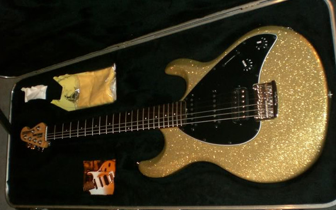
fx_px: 412
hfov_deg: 44.4
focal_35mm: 45
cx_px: 172
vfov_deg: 28.6
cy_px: 117
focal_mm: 6.3
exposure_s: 1/30
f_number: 3.1
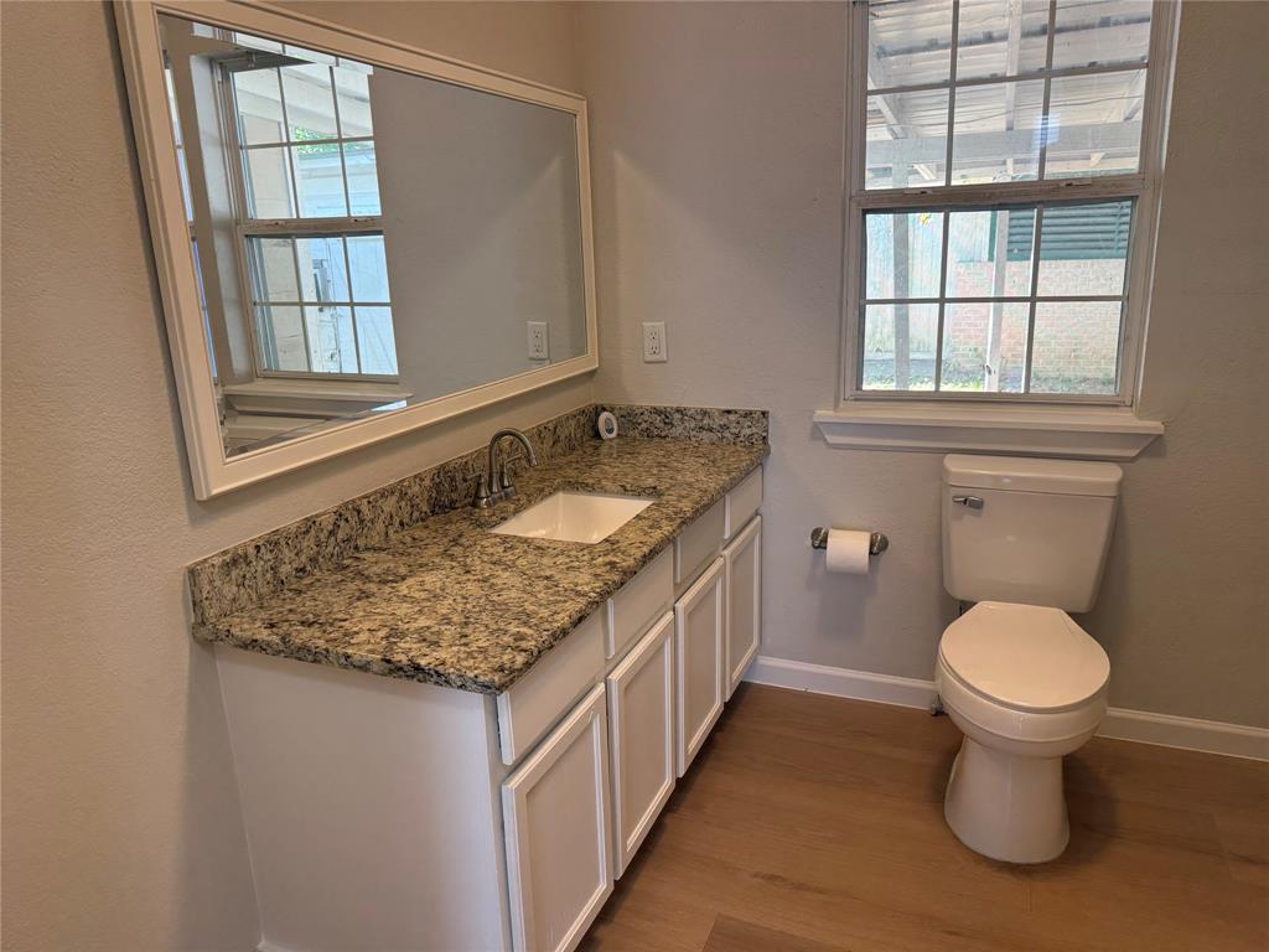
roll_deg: +1.8
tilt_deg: -14.8
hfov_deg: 71.6
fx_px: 880
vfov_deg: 56.8
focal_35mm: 24
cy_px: 476
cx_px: 634
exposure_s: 1/120
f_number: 1.78
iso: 200
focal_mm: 6.76
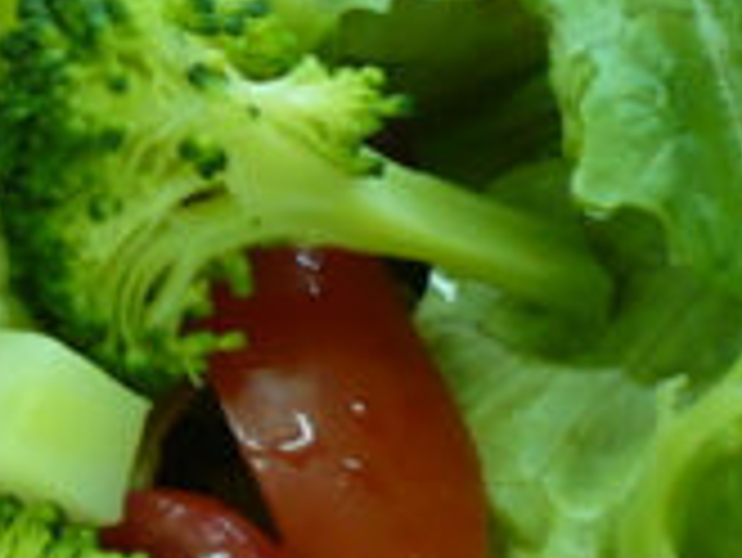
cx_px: -531
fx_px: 3647
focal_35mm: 170
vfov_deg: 8.6
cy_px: -256
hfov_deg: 11.0
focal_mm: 5.8
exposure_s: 1/25
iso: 200
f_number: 2.8
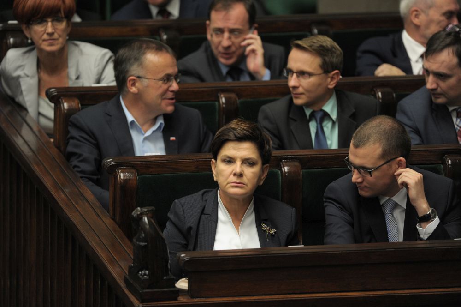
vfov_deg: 2.7
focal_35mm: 500
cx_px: 230
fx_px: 6397
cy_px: 154
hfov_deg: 4.1
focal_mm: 500
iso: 1600
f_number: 4
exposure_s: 1/200
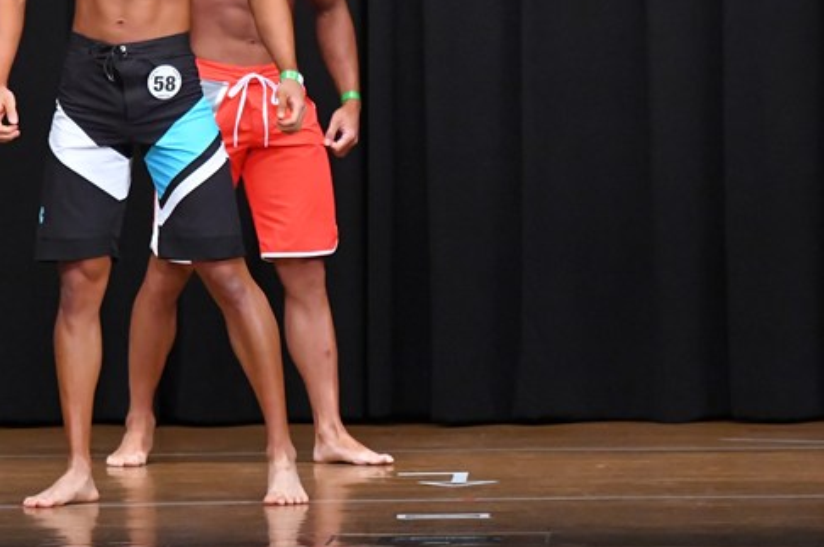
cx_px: 452
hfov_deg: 5.4
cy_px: 139
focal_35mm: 383
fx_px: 8757
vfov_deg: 3.6
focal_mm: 160
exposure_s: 1/400
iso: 8000
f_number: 5.6
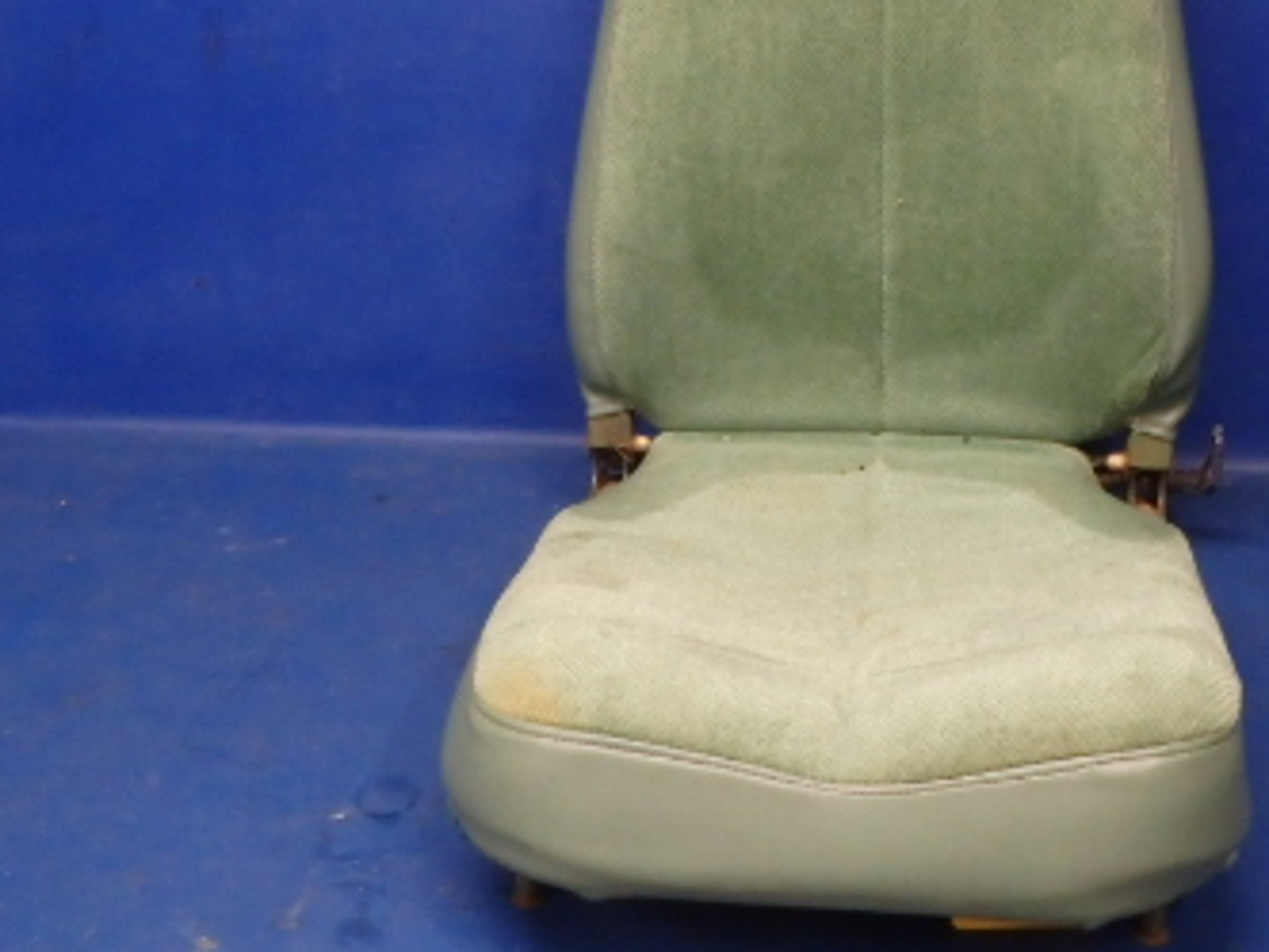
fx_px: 1980
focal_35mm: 54
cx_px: 780
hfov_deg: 35.4
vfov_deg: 26.6
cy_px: 210
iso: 640
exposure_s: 1/40
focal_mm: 5
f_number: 3.9
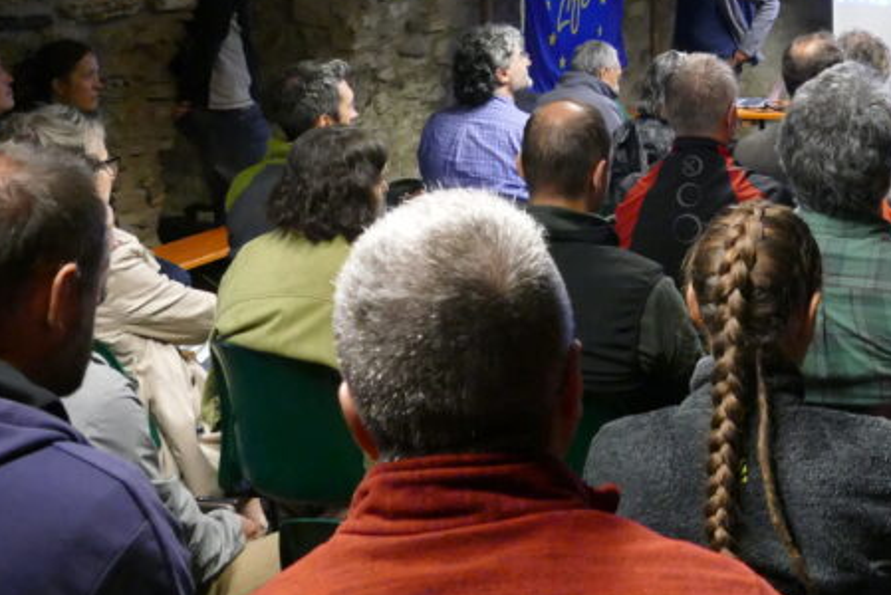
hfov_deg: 33.8
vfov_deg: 22.8
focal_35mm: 57
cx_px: 742
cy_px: -3
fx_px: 1412
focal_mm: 9.12
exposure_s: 1/60
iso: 1250
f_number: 3.5
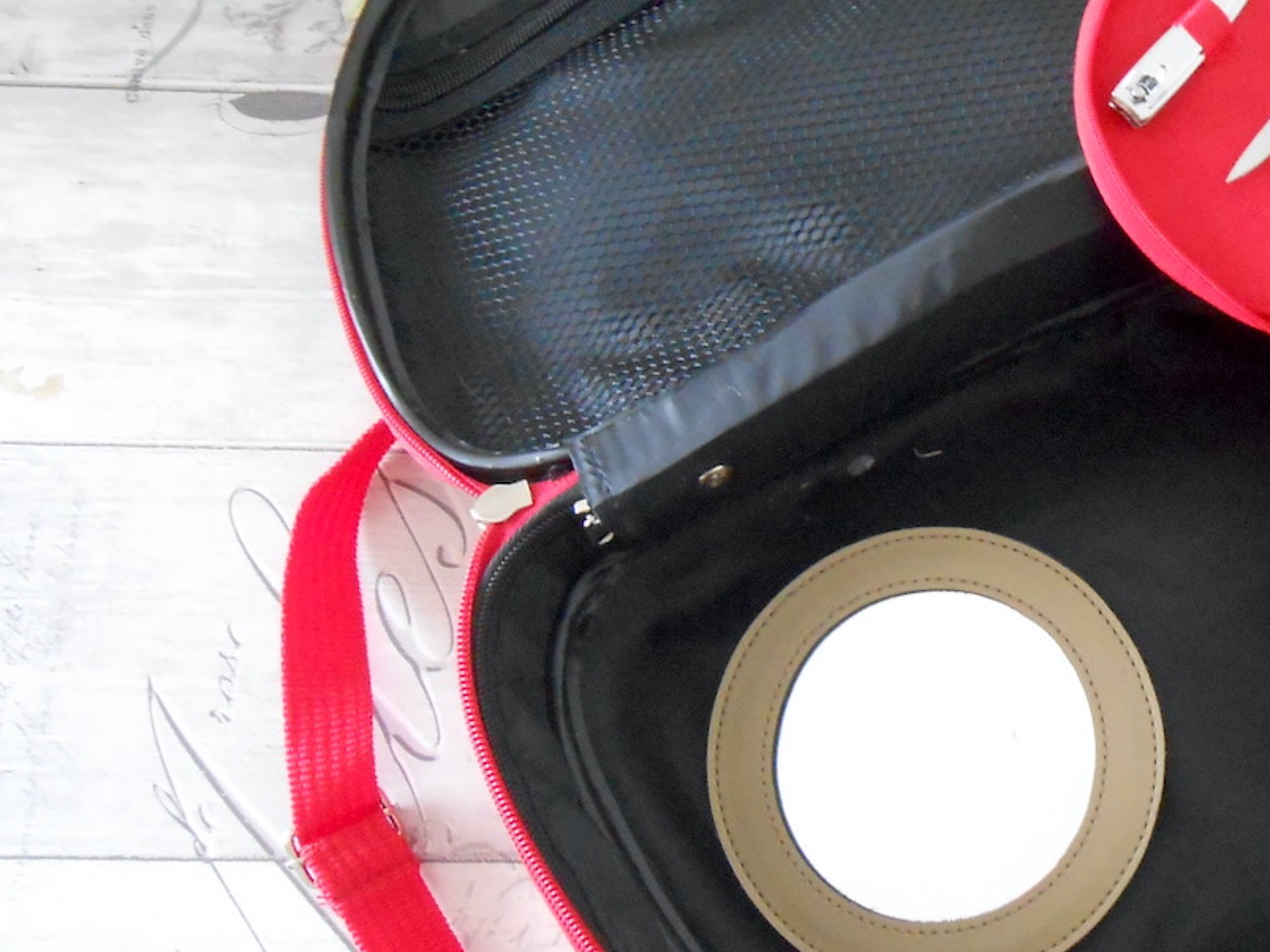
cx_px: 1068
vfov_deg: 28.5
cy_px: 446
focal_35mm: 51
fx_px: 1871
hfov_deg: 35.9
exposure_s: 1/8
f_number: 3.8
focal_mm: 5.3
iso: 800
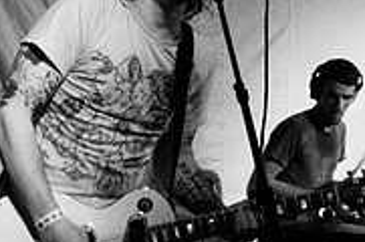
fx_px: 972
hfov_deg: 19.5
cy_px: 45
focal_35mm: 96
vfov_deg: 14.1
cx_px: 486
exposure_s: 1/40
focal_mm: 20
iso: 1600
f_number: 2.8
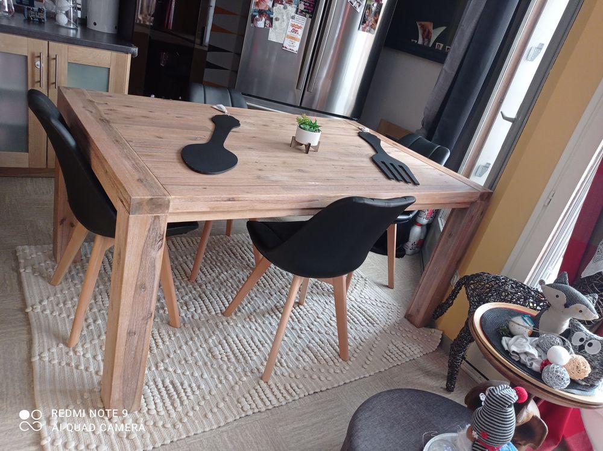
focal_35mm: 28
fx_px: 487
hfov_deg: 63.5
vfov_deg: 49.7
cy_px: 226
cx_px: 302
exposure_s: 1/25
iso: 386
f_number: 1.79
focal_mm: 4.74
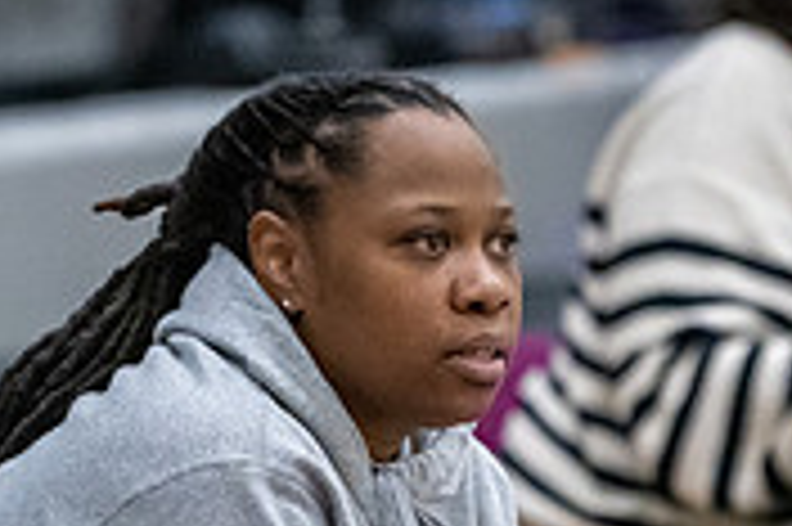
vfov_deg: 1.6
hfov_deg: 2.4
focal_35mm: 844
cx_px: 366
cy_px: 433
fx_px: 18550
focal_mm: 200
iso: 8000
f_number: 2.8
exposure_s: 1/1000
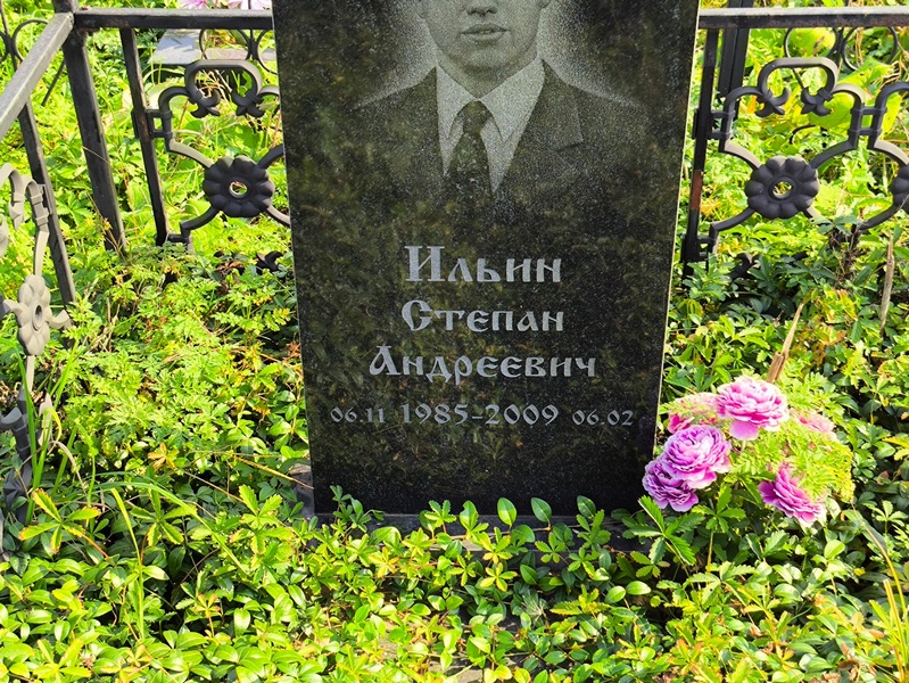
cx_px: 454
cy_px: 342
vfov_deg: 29.1
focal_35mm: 50
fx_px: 1314
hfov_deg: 38.2
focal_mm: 4.71
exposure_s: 1/444
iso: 50
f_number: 1.7
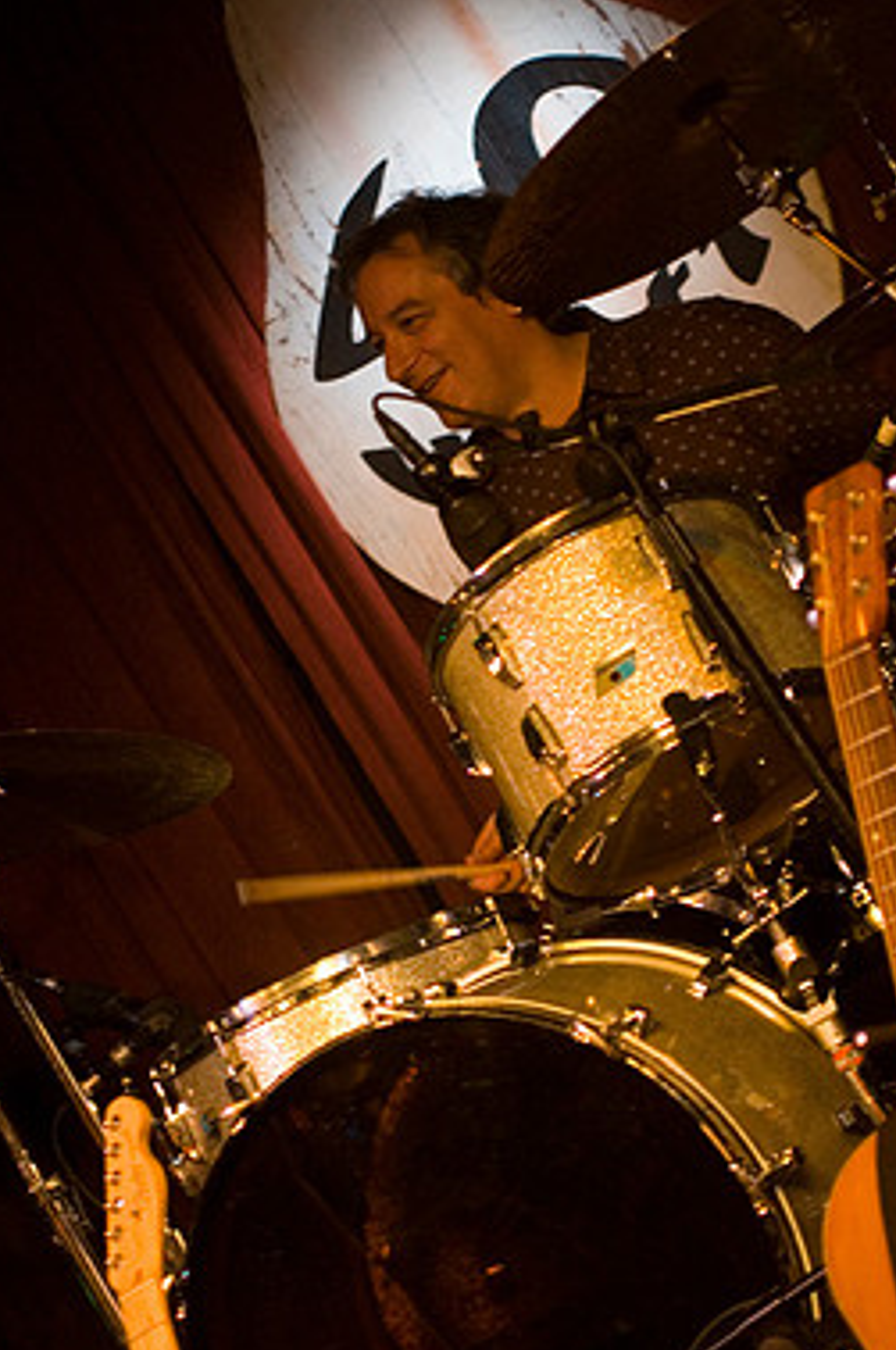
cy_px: 771
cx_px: 455
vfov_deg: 16.4
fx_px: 4679
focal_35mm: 125
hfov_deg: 10.9
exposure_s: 1/40
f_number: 2.8
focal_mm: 70
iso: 800
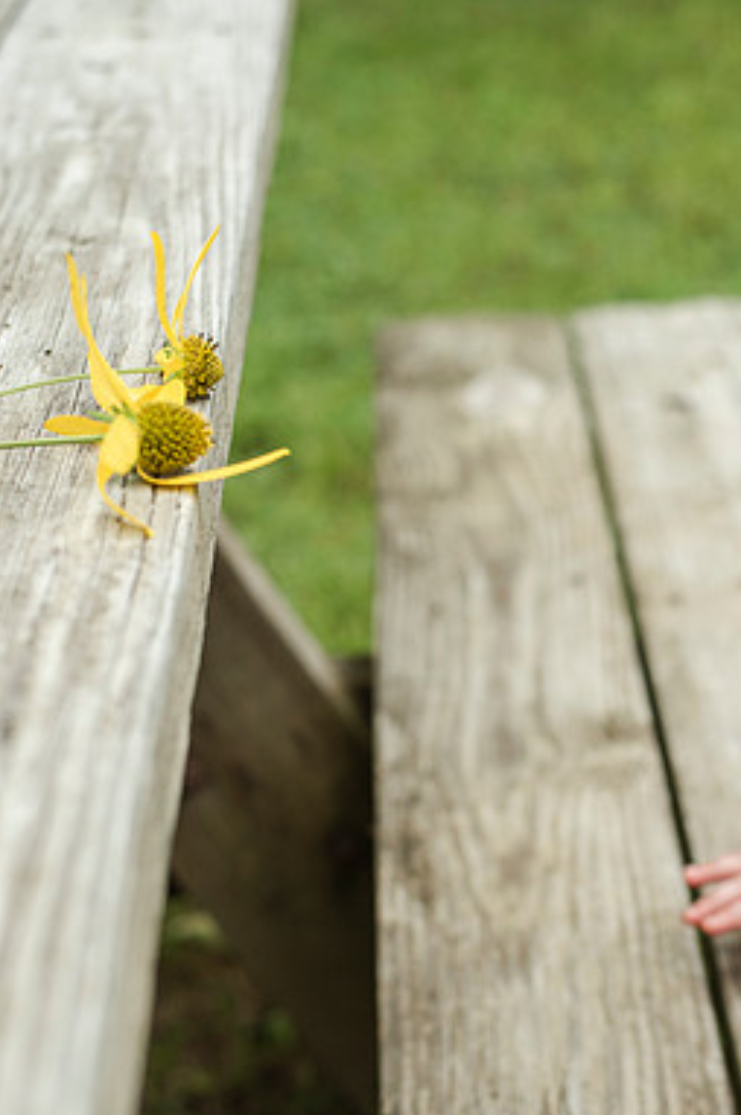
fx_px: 2351
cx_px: 604
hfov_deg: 17.7
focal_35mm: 76
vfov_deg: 26.7
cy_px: 556
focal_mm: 50
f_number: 3.5
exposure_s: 1/2000
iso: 640
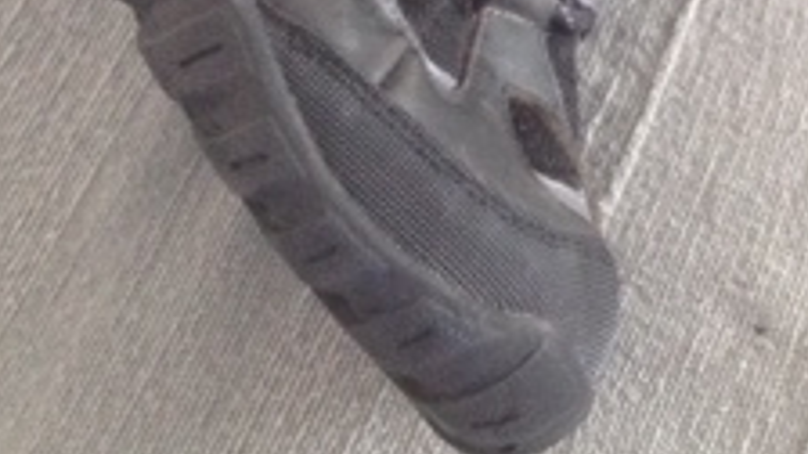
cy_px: -281
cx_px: 790
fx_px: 2335
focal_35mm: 109
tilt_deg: -58.6
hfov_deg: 19.1
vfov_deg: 10.6
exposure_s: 1/20
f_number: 2.4
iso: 160
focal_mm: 4.28
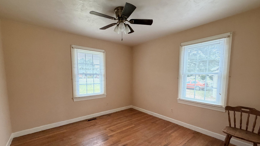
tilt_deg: -5.8
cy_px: 85
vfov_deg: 66.6
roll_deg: +0.7
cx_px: 133
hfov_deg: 99.4
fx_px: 110
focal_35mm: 16
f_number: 2.2
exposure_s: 1/60
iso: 320
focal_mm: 2.22
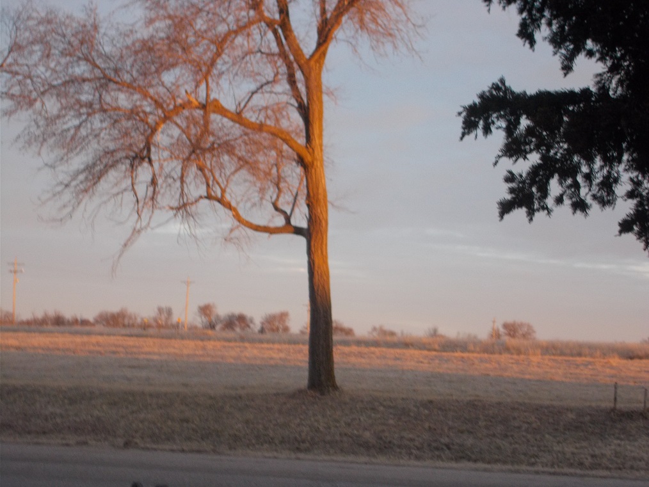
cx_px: 324
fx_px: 1613
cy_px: 244
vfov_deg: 17.2
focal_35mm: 86
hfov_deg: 22.8
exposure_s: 1/60
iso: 200
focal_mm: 15.4
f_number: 6.3
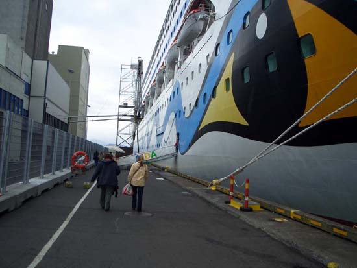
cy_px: 134
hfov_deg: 52.6
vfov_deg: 40.7
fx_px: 361
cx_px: 178
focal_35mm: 35
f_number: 4.3
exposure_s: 1/160
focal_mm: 5.8
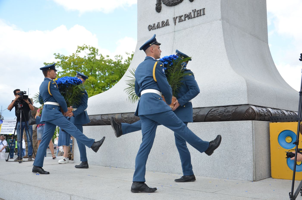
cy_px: 100
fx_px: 314
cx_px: 151
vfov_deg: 35.3
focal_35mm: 38
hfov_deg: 51.4
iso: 250
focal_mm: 25
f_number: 6.3
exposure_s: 1/400
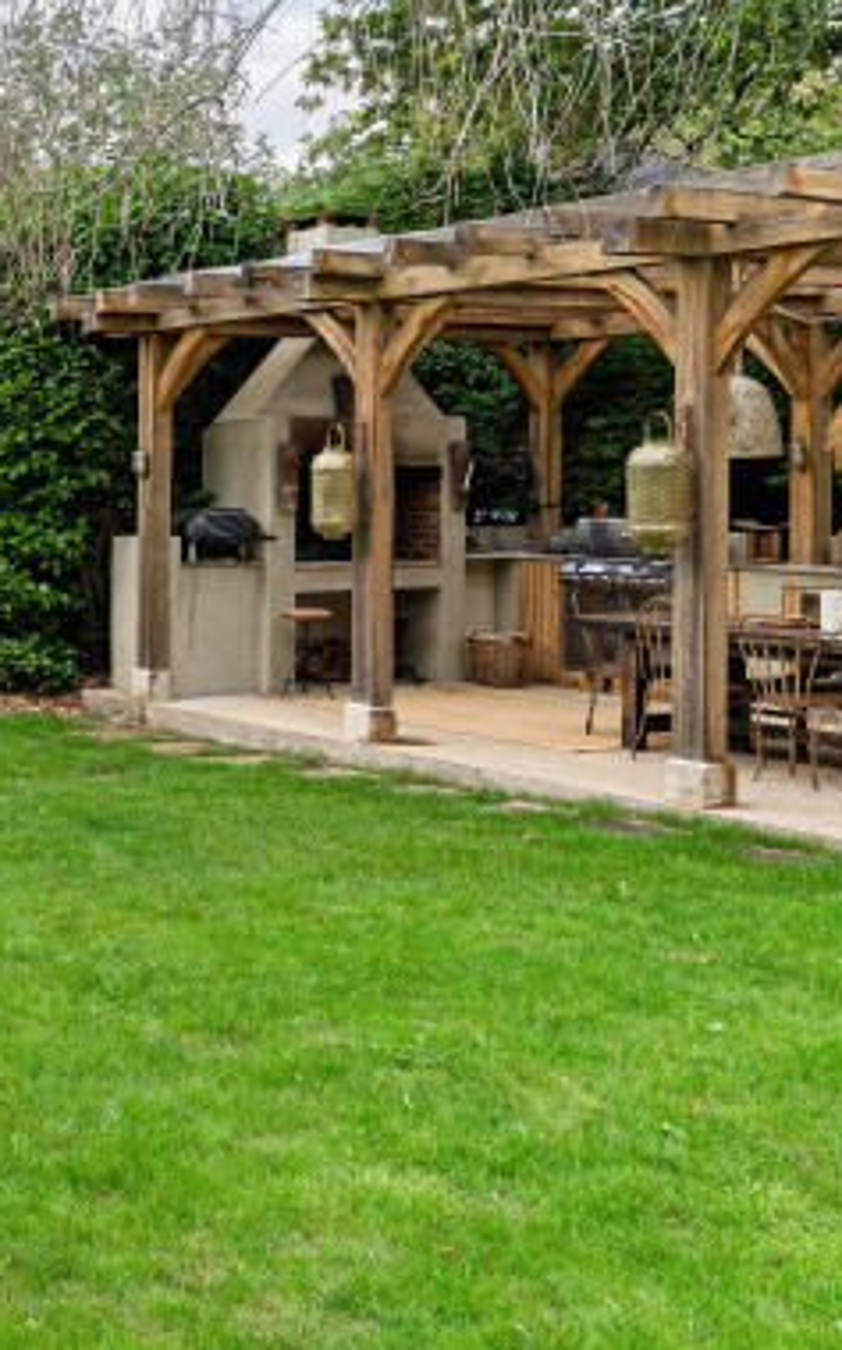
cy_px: 528
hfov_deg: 24.7
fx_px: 1618
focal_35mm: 44
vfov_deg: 45.0
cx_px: -302
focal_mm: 16
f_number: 9
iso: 100
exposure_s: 1/100
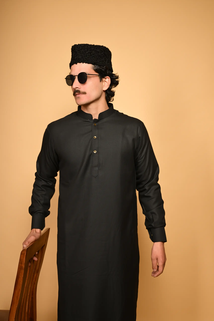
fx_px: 392
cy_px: 160
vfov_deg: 44.5
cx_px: 107
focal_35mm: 44
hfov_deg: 30.5
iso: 160
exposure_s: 1/200
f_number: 6.3
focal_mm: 44
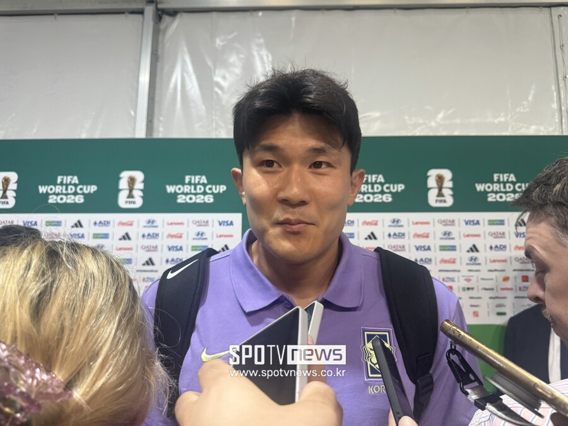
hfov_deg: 71.6
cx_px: 284
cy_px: 213
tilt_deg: +9.1
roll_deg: +0.6
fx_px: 394
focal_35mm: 24
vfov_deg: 56.8
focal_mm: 6.76
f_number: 1.78
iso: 80
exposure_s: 1/120
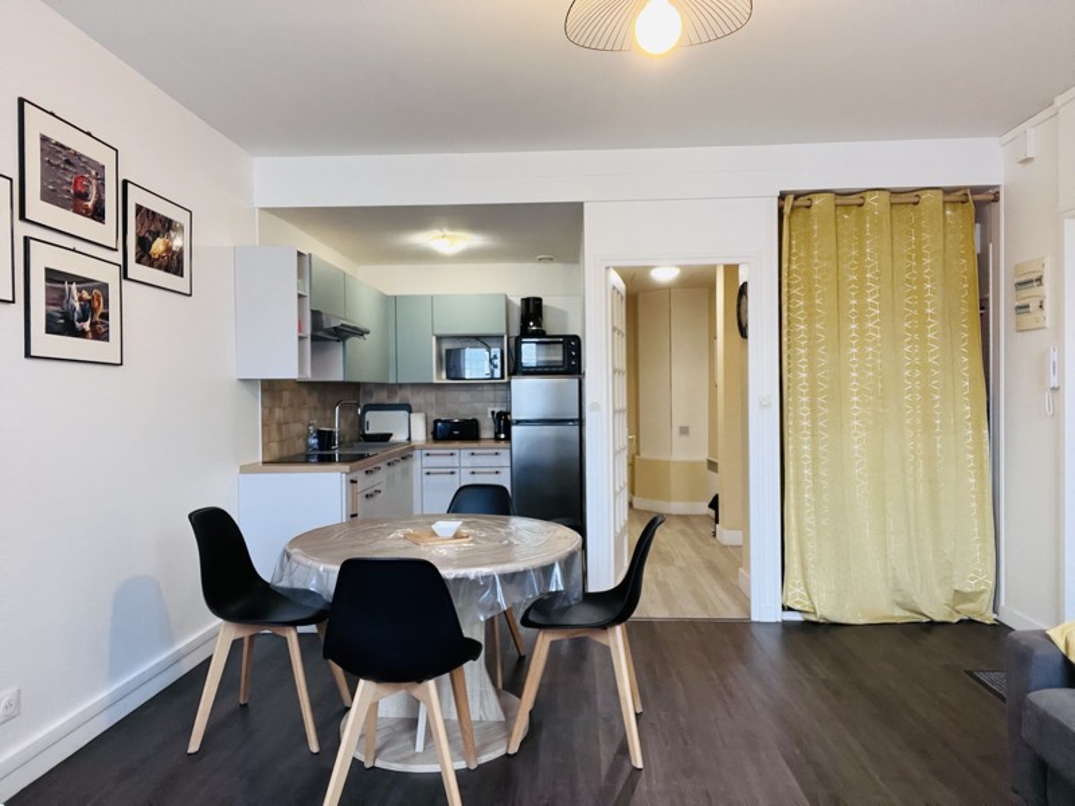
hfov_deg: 73.9
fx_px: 714
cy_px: 403
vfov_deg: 58.9
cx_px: 538
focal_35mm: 23
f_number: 2.2
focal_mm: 2.71
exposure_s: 1/50
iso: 320
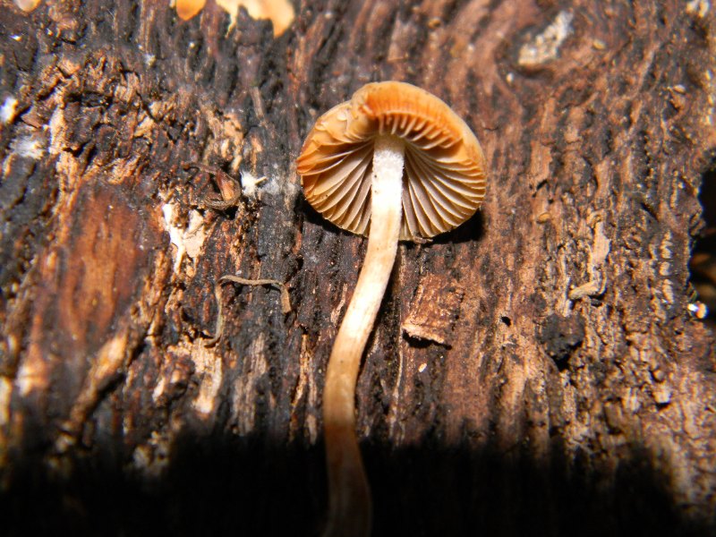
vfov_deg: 17.8
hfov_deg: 23.6
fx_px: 1717
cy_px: 268
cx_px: 358
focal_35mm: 83
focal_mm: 15.1
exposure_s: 1/30
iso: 200
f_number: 9
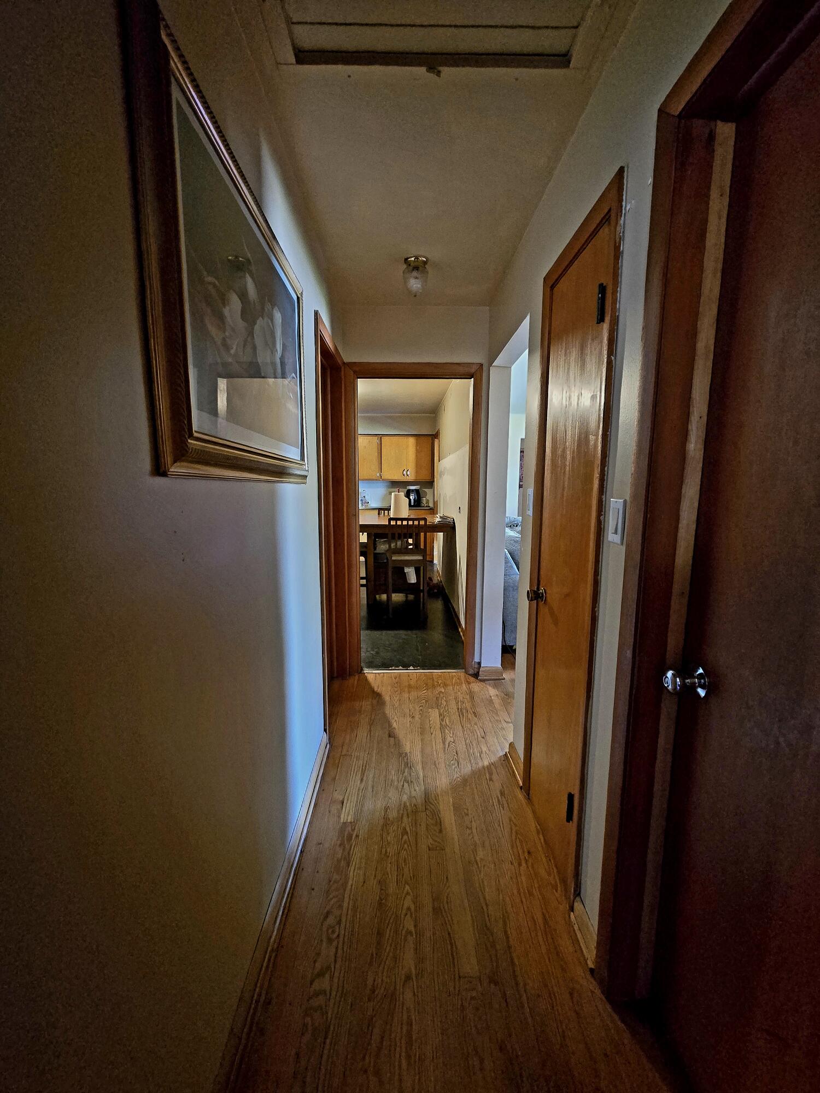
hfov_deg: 89.9
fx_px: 411
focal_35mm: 13
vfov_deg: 106.2
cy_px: 546
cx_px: 410
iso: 1250
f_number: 2.2
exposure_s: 1/40
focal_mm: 2.2
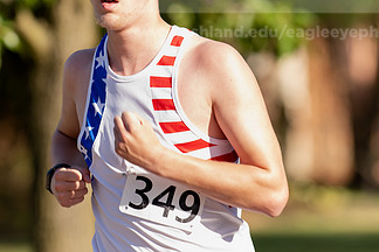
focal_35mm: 537
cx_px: 84
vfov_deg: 2.6
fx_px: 5653
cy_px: 57
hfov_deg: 3.8
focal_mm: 300
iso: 200
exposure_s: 1/400
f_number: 4.5
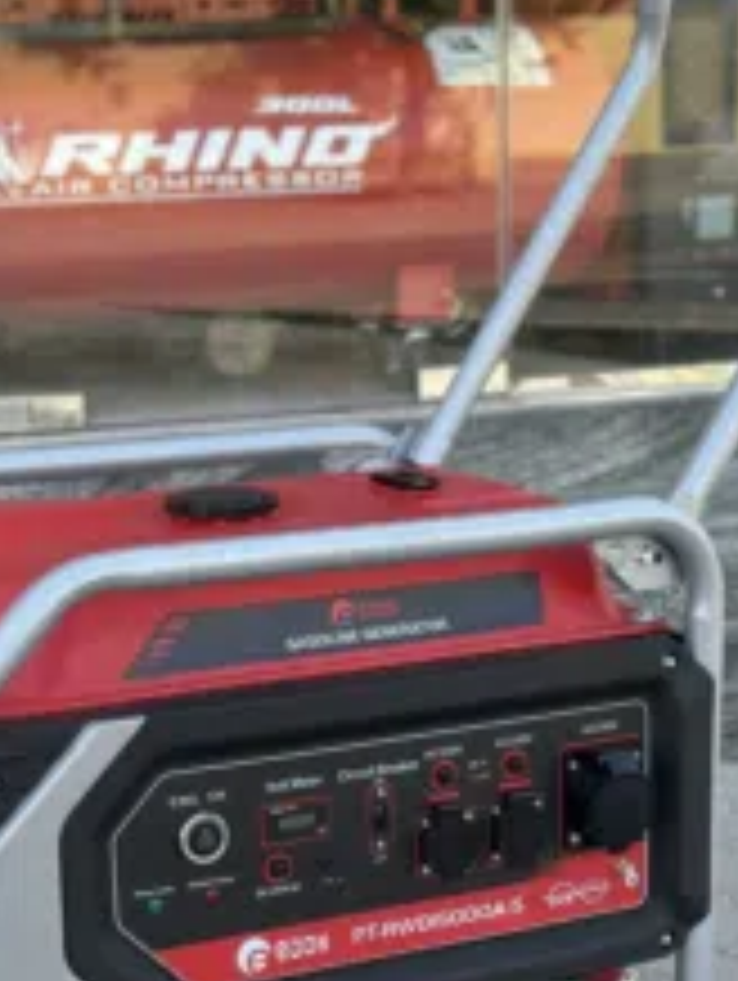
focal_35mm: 88
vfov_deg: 21.9
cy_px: 806
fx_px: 2497
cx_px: 378
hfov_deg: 16.8
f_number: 1.78
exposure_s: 1/1009
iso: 80
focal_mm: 6.86
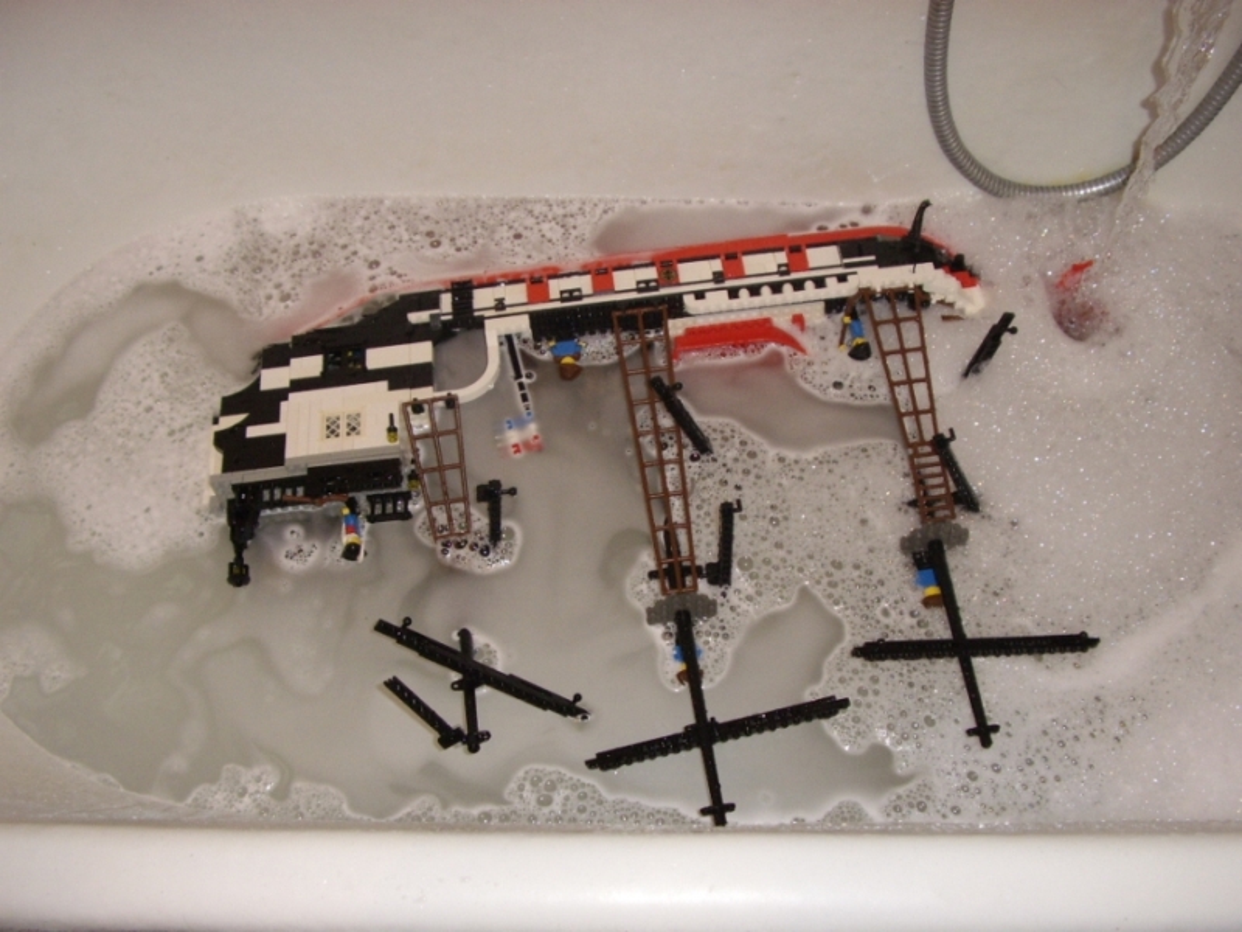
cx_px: 621
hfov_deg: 60.0
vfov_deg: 46.8
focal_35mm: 30
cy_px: 466
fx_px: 1076
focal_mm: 5.8
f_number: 2.9
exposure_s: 1/30
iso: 183
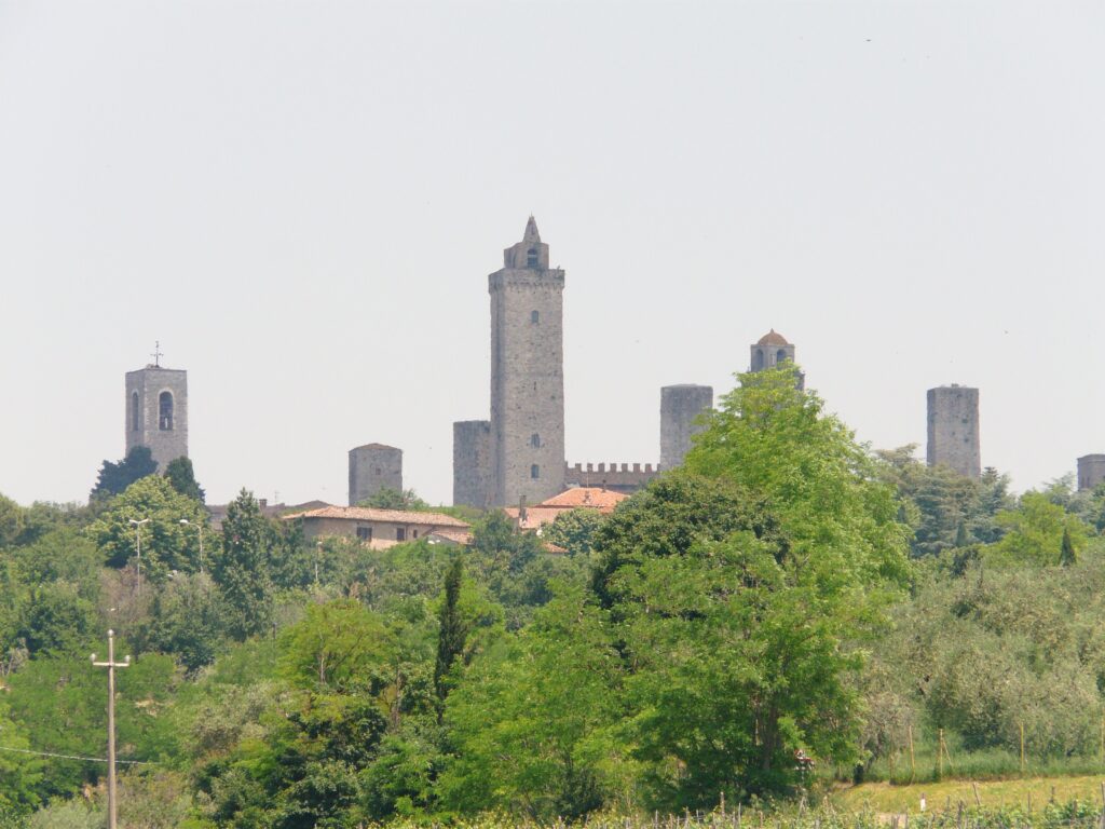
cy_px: 414
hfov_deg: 5.8
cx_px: 552
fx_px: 10949
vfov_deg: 4.3
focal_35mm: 343
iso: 100
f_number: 5.6
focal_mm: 56.4
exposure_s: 1/320
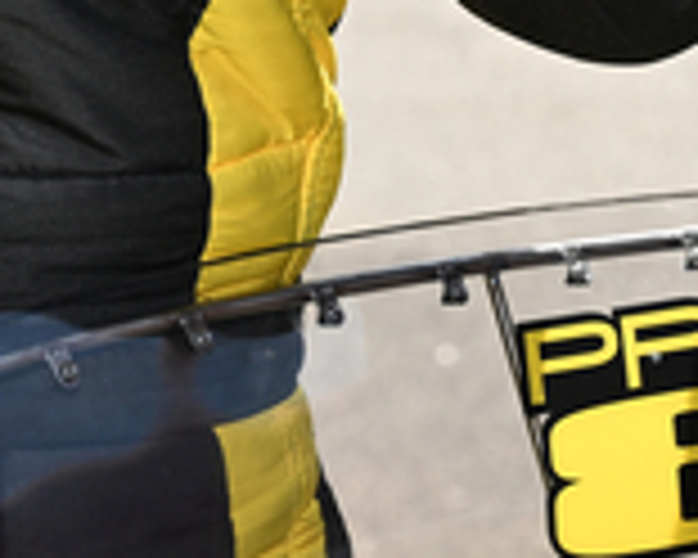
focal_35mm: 330
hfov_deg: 5.9
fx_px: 6817
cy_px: -396
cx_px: 624
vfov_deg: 4.6
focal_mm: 70
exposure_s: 1/1250
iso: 200
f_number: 4.5
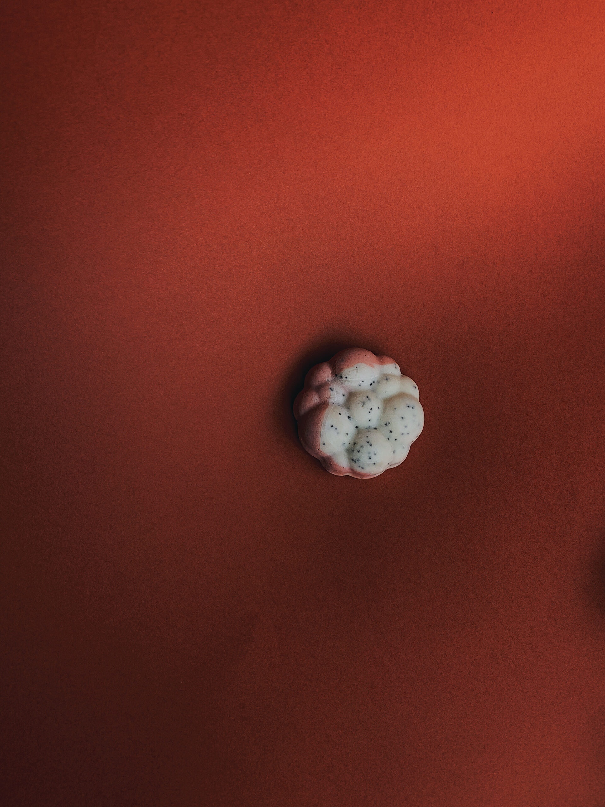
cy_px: 404
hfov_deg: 53.1
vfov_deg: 67.3
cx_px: 302
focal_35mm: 26
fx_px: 606
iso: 80
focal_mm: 4.25
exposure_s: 1/121
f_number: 1.8
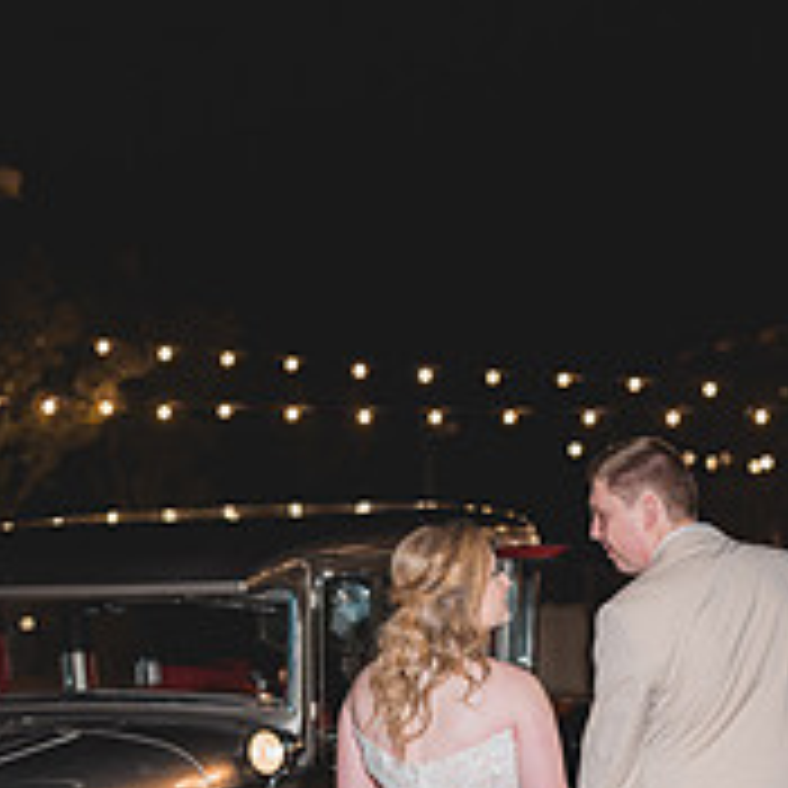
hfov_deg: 16.0
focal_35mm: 109
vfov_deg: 15.4
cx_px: 333
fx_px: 2807
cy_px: 968
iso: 500
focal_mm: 50
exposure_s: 1/100
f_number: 1.8
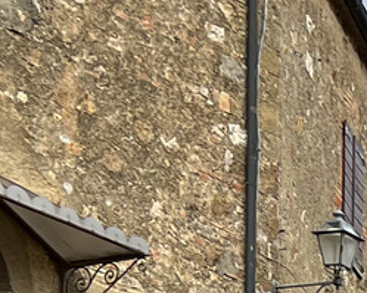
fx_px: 1770
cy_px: 745
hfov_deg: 10.1
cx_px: 933
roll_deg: +0.5
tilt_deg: +3.0
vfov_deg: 8.5
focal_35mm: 163
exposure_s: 1/1934
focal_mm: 5.7
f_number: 1.5
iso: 50
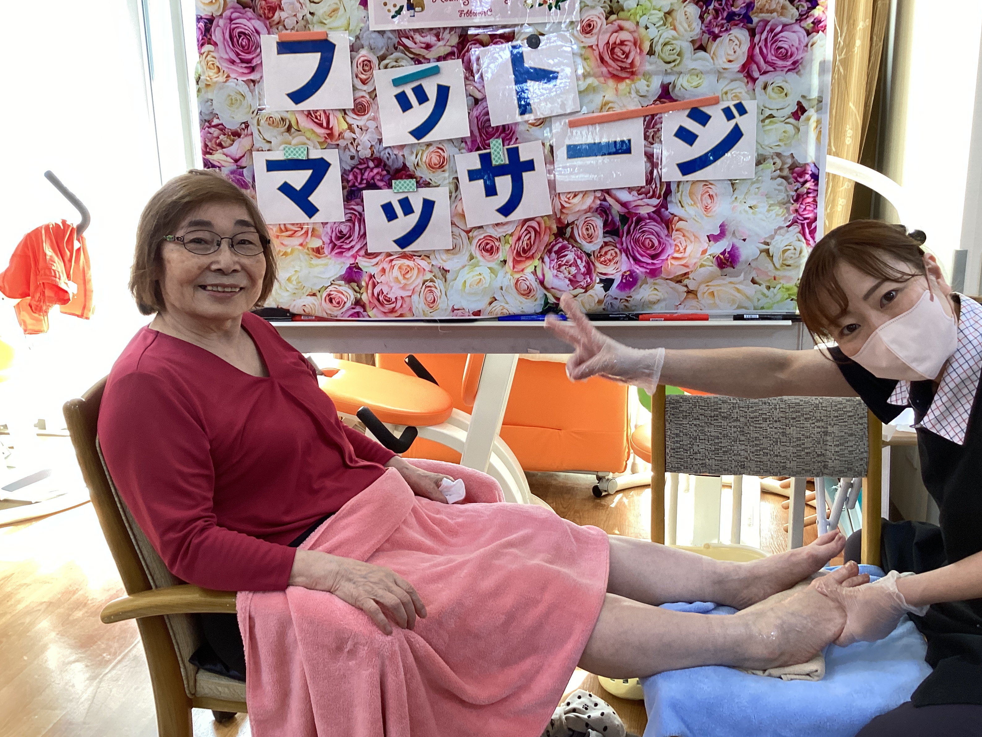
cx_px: 501
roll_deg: +1.4
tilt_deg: -13.8
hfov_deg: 56.8
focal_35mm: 32
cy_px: 362
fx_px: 908
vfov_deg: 44.2
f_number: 2.4
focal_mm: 3.3
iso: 80
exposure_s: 1/60
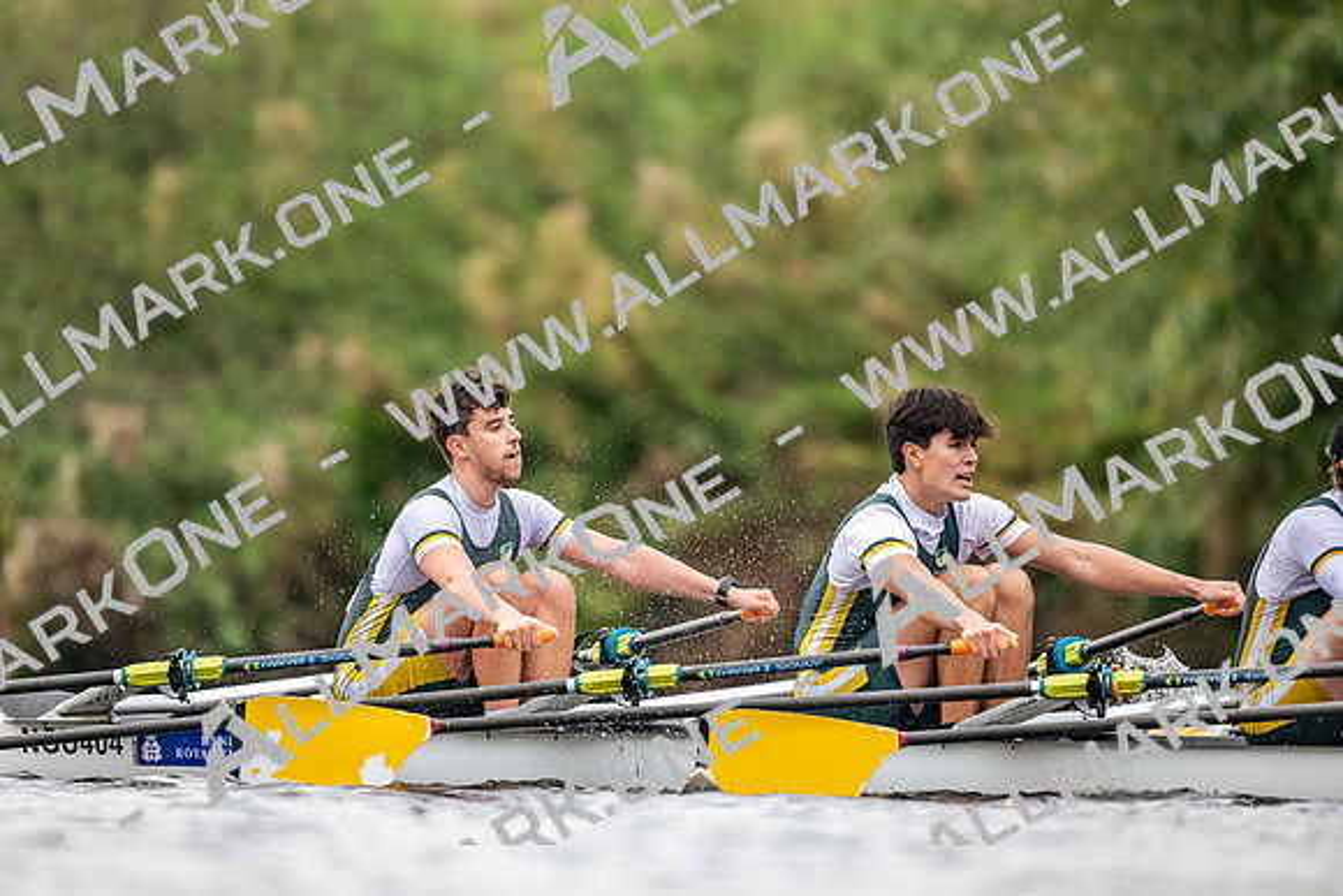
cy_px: 448
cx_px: 672
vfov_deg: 2.3
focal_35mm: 600
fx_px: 22388
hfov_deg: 3.4
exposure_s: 1/2500
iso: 4000
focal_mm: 600
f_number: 4
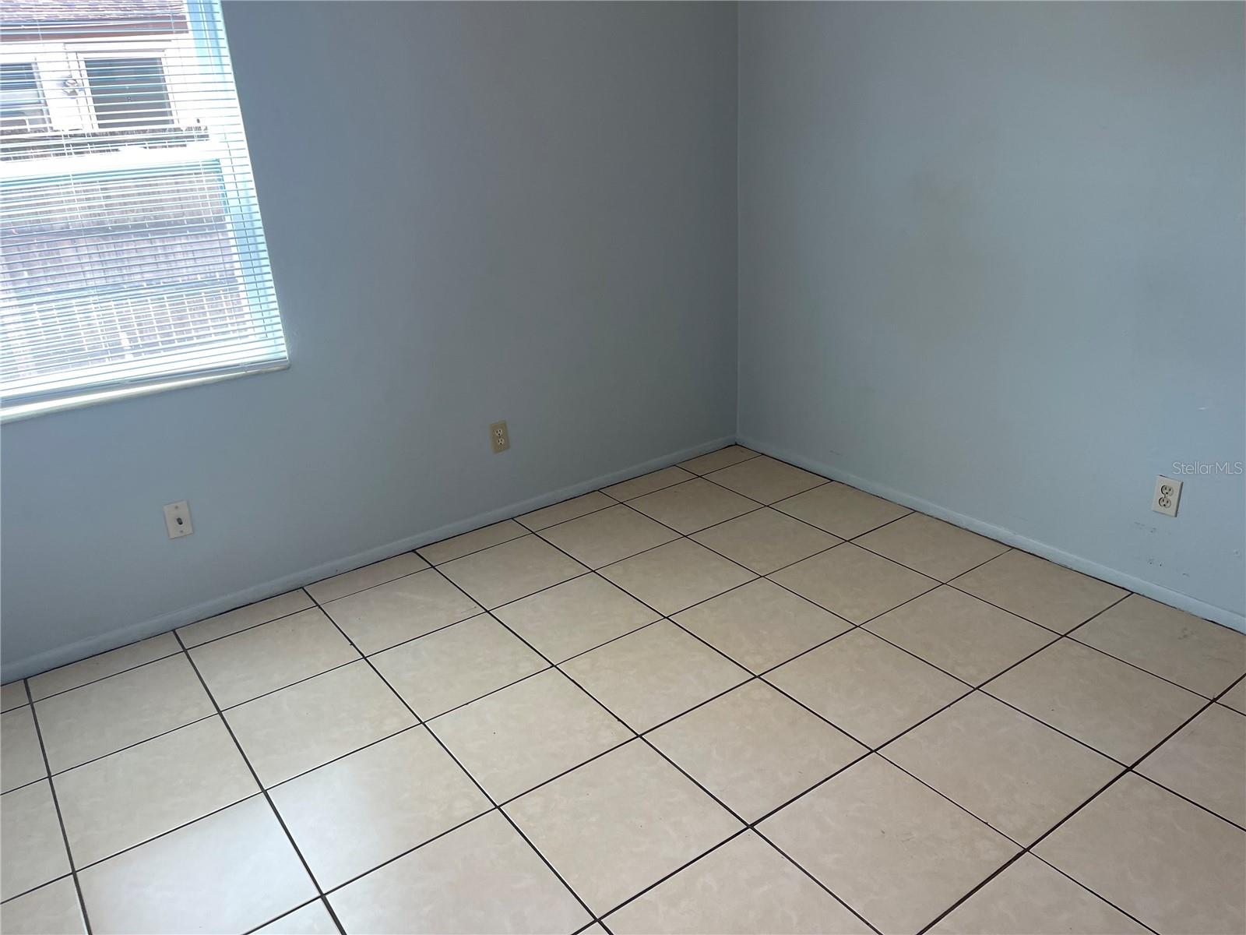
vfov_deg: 53.1
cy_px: 468
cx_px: 623
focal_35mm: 26
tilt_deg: -20.1
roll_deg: +2.9
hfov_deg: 67.3
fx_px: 936
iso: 80
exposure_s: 1/120
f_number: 1.6
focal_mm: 5.1
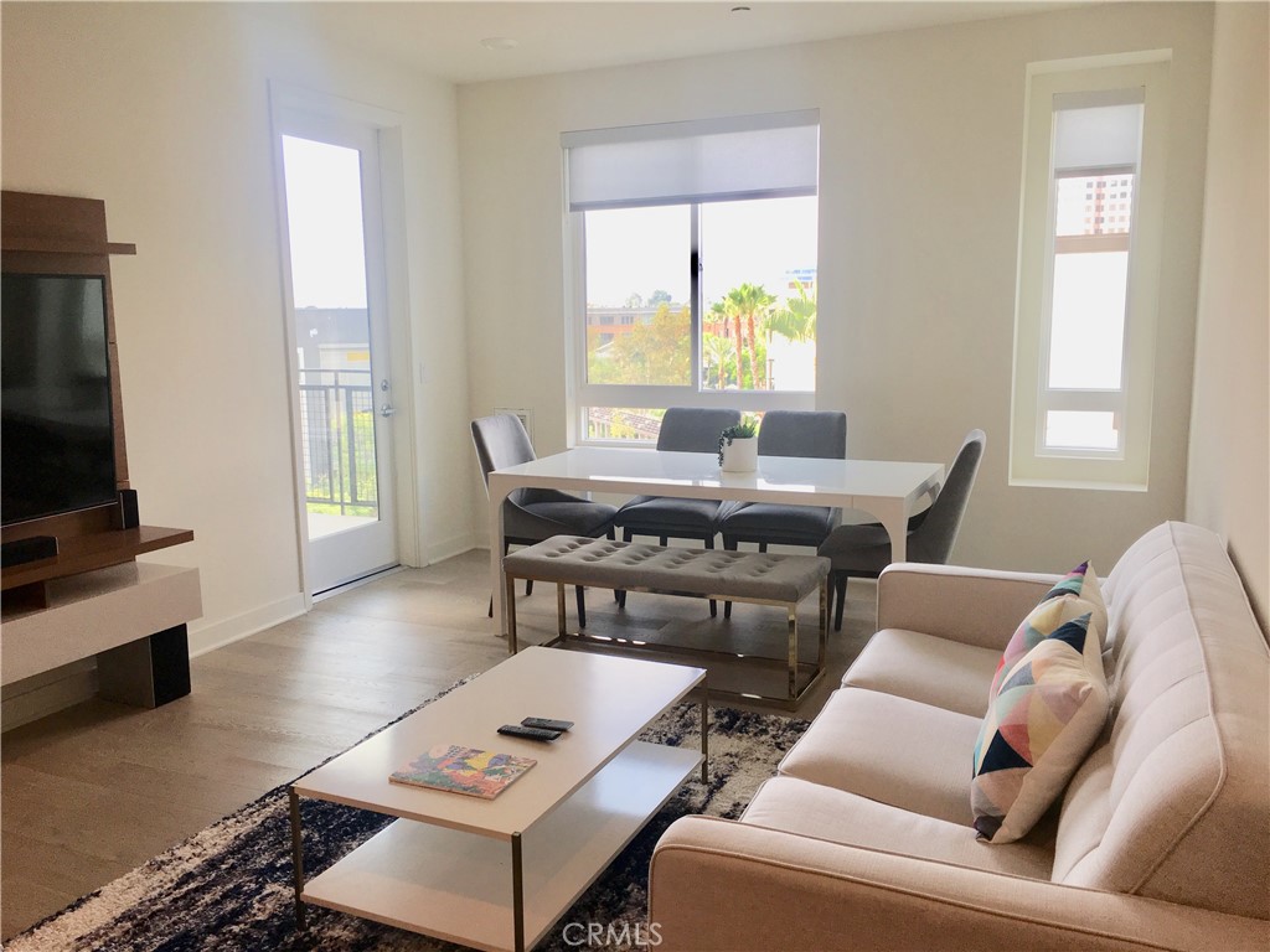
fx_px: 1064
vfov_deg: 48.2
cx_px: 635
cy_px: 476
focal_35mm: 29
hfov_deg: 61.7
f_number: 2.2
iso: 25
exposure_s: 1/120
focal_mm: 4.15
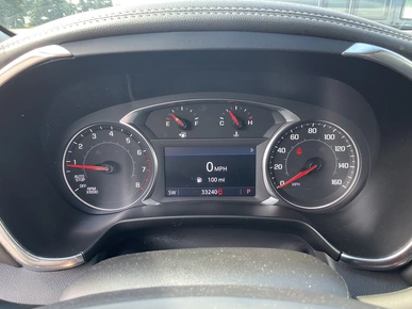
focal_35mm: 30
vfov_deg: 46.8
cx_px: 203
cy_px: 159
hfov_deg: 60.0
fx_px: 357
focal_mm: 3
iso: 64
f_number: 1.8
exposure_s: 1/91
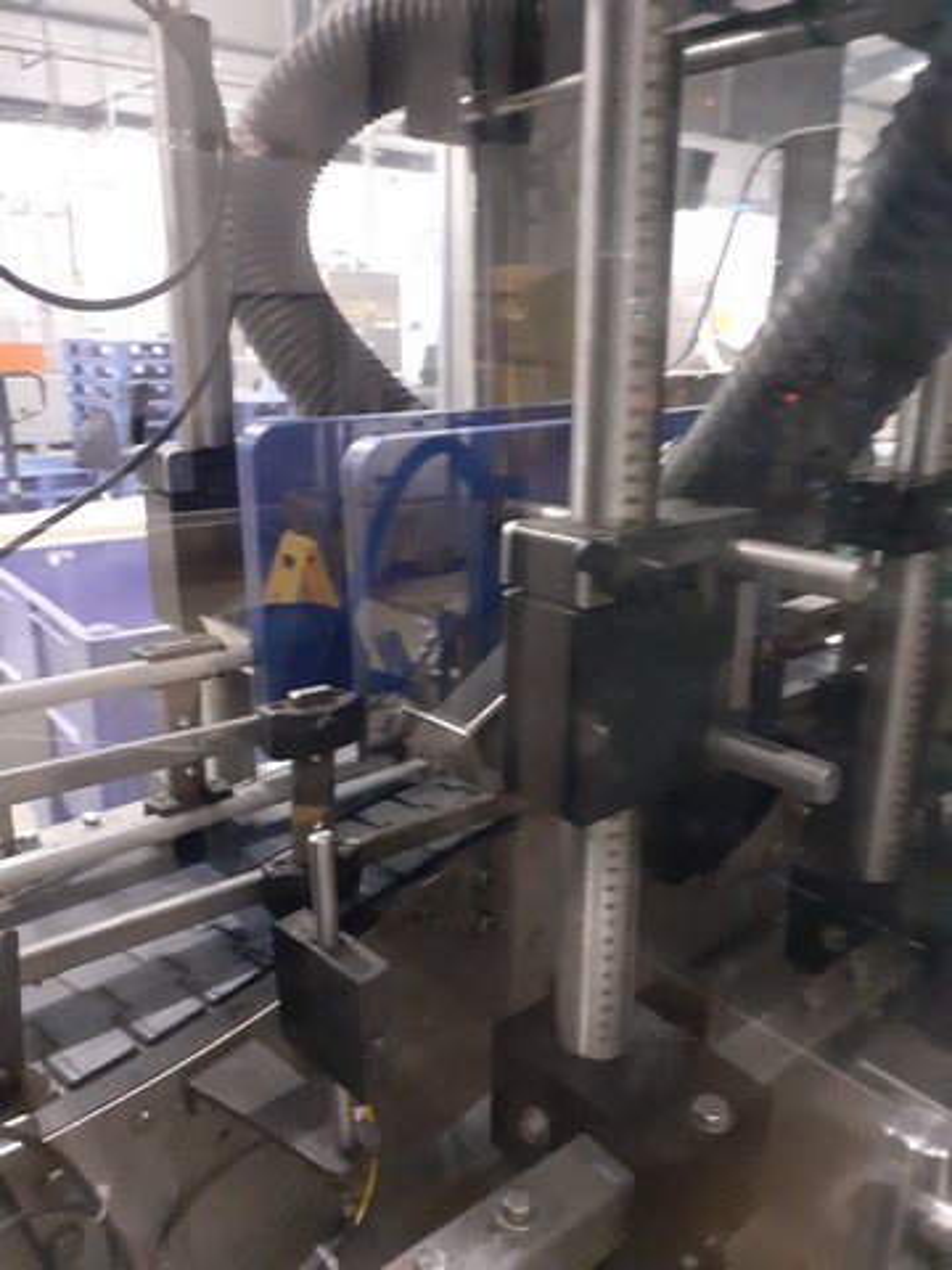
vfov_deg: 65.3
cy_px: 635
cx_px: 476
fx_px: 990
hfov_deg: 51.4
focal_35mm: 27
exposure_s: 1/20
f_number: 1.9
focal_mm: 3.6
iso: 640
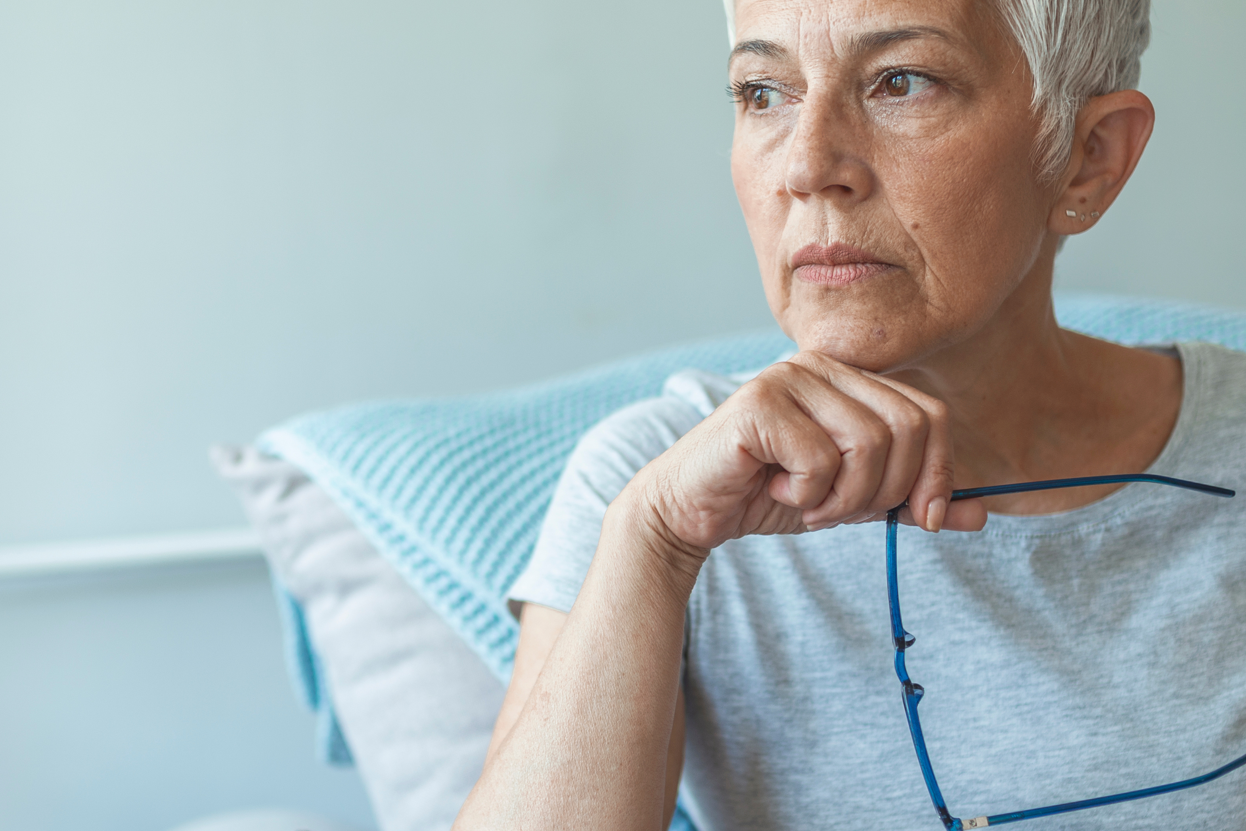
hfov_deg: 30.0
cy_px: 507
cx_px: 522
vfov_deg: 20.3
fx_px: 2320
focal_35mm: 67
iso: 125
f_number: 1.8
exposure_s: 1/200
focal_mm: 35
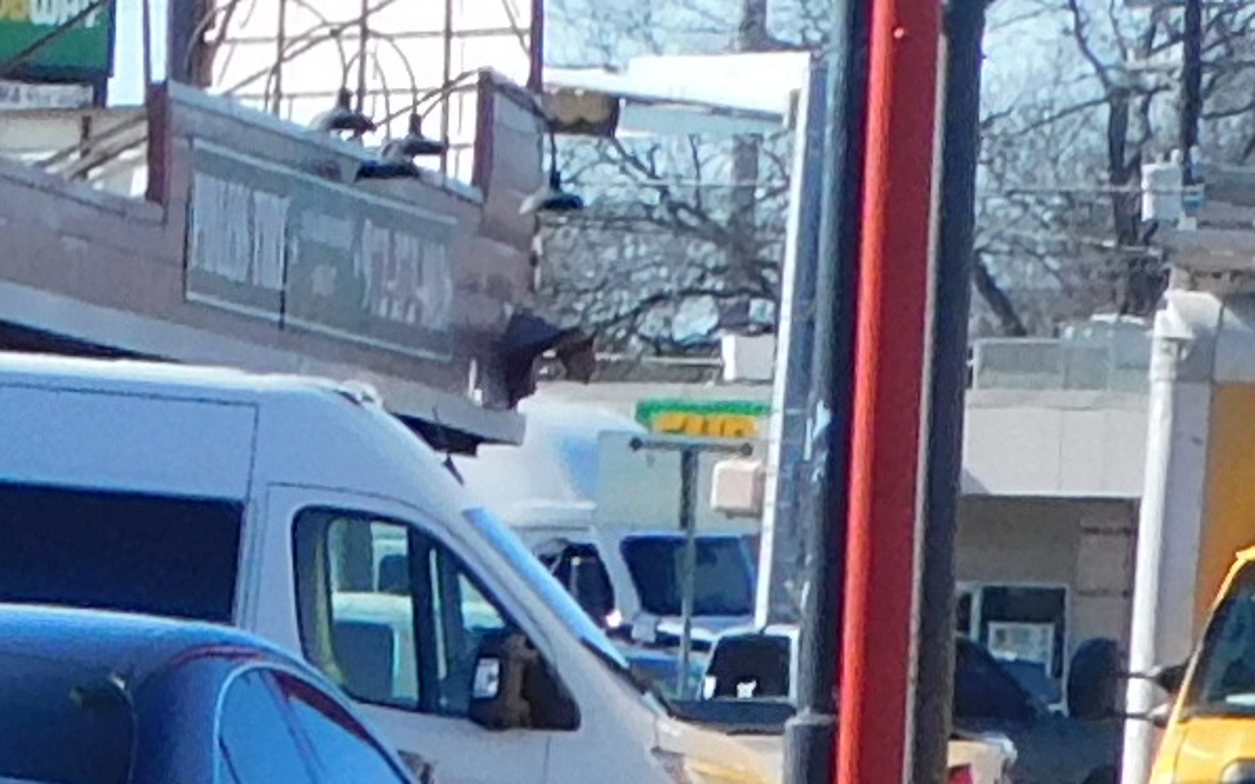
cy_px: 2434
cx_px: -2489
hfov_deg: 3.5
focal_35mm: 582
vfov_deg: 2.2
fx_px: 19899
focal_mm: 12.6
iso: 125
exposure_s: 1/500
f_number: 4.3
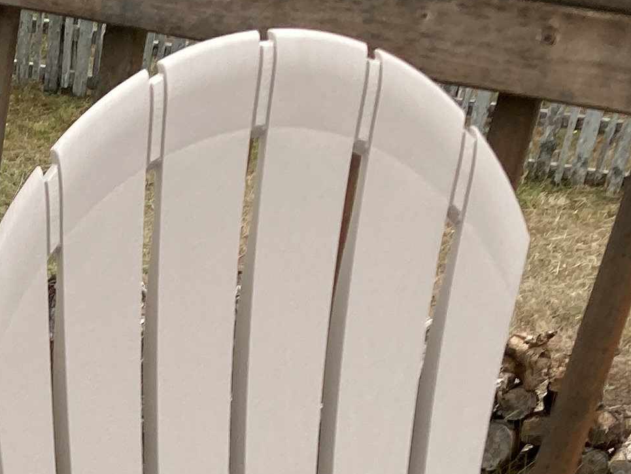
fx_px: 2133
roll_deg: +0.8
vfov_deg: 11.4
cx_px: -411
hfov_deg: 15.1
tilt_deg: -38.0
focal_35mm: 117
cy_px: 960
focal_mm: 3.99
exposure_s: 1/1021
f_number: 1.8
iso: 20
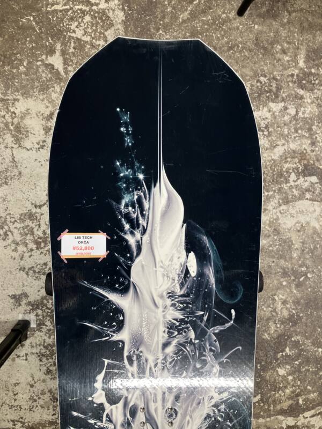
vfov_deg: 63.4
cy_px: 214
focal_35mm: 28
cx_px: 161
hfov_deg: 49.7
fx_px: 347
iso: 64
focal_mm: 3.99
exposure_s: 1/50
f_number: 1.8
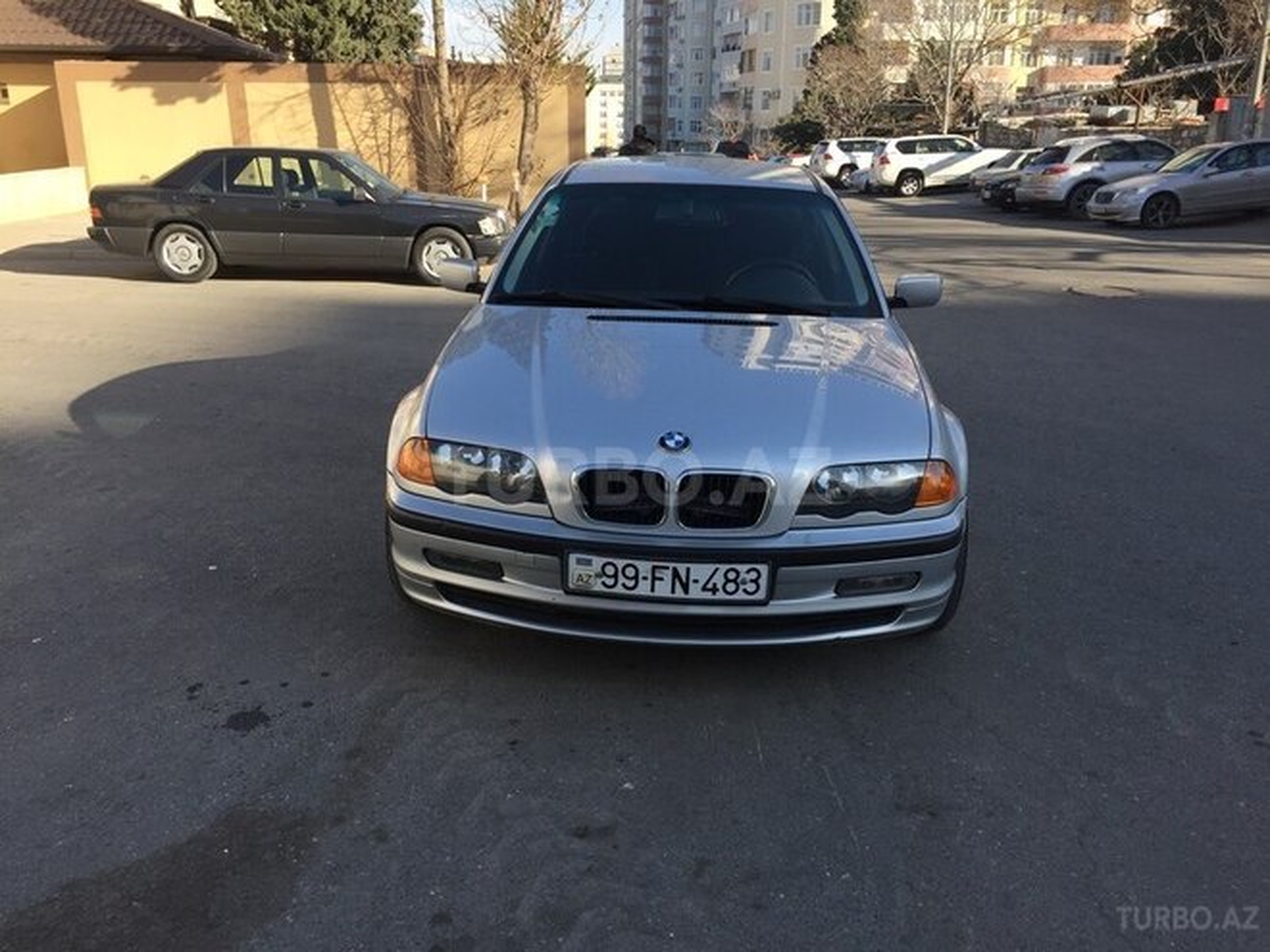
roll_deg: -0.5
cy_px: 476
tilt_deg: -19.3
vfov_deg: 48.2
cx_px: 635
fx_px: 1064
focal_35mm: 29
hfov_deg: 61.7
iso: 32
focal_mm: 4.15
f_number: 2.2
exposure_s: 1/719
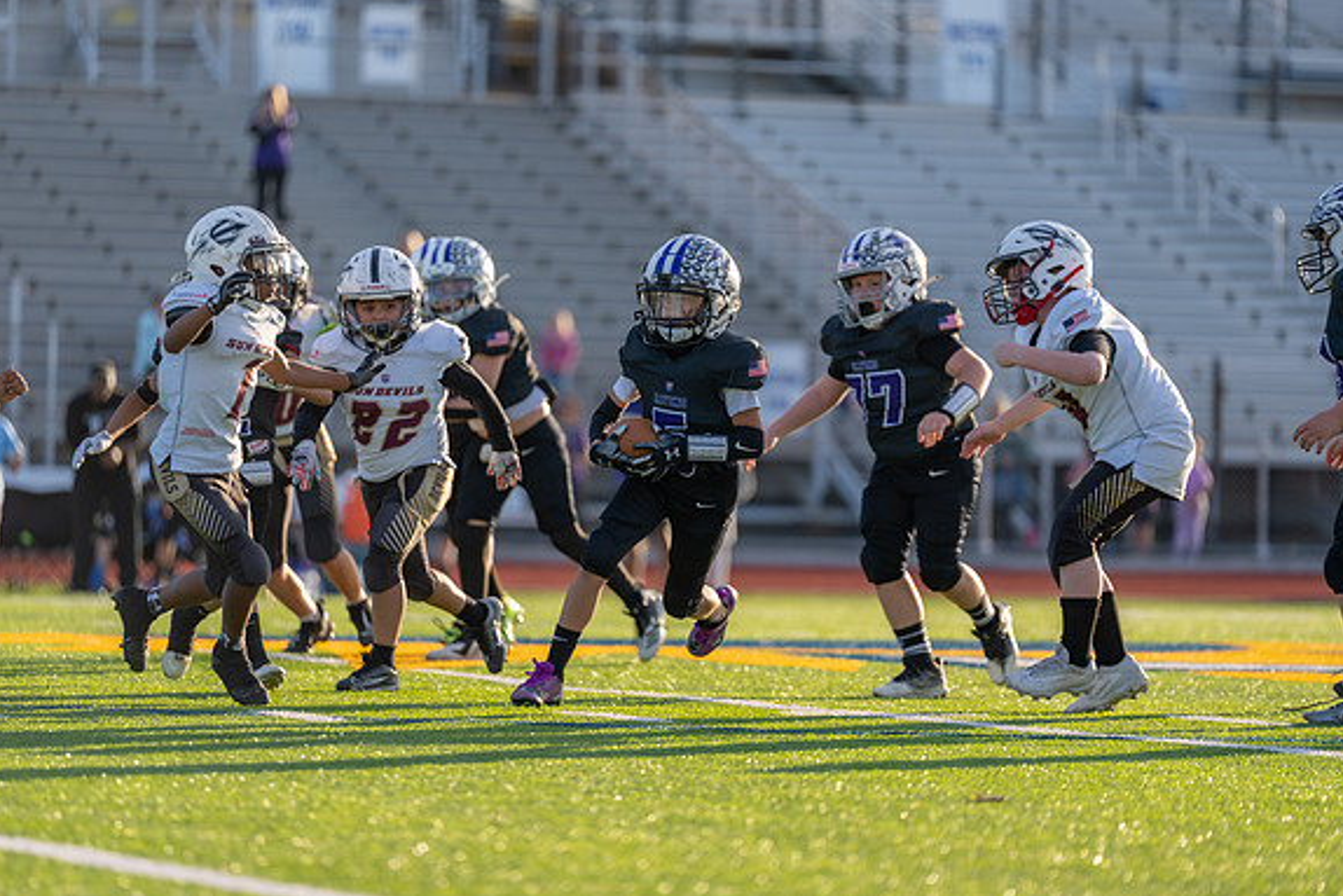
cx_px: 676
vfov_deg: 6.8
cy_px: 448
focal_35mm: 202
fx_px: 7537
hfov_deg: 10.2
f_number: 2.8
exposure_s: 1/1250
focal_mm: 200
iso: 125
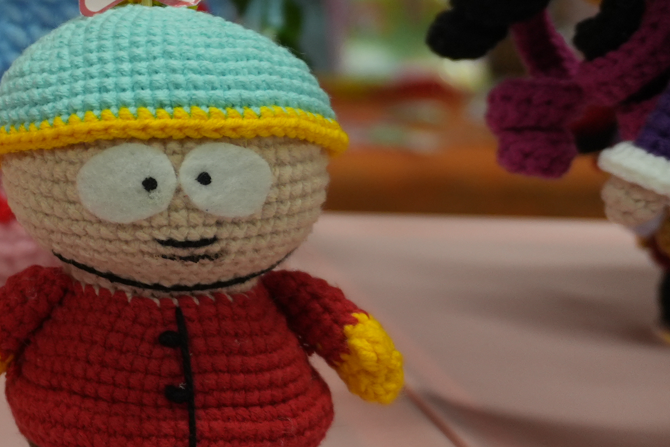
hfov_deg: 18.7
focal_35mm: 100
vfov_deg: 13.5
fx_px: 1853
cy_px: -1
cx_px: -257
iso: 500
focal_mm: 21
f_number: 4
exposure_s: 1/60
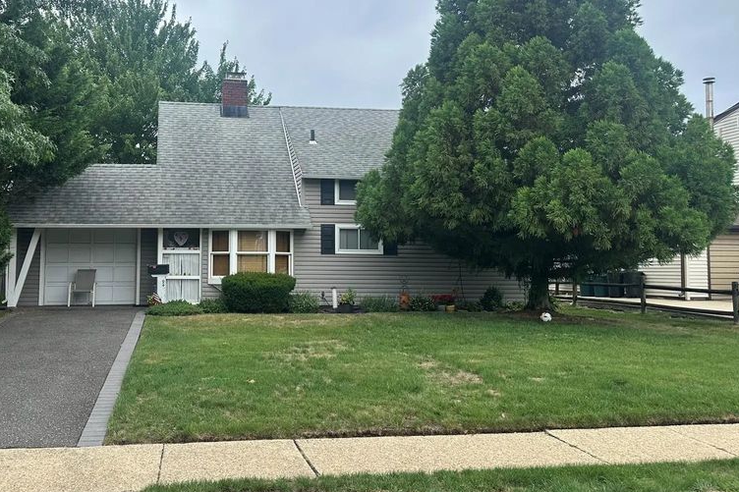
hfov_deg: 54.9
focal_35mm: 34
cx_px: 262
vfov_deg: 38.8
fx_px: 698
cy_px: 219
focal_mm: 6.86
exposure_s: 1/1321
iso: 80
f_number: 1.78
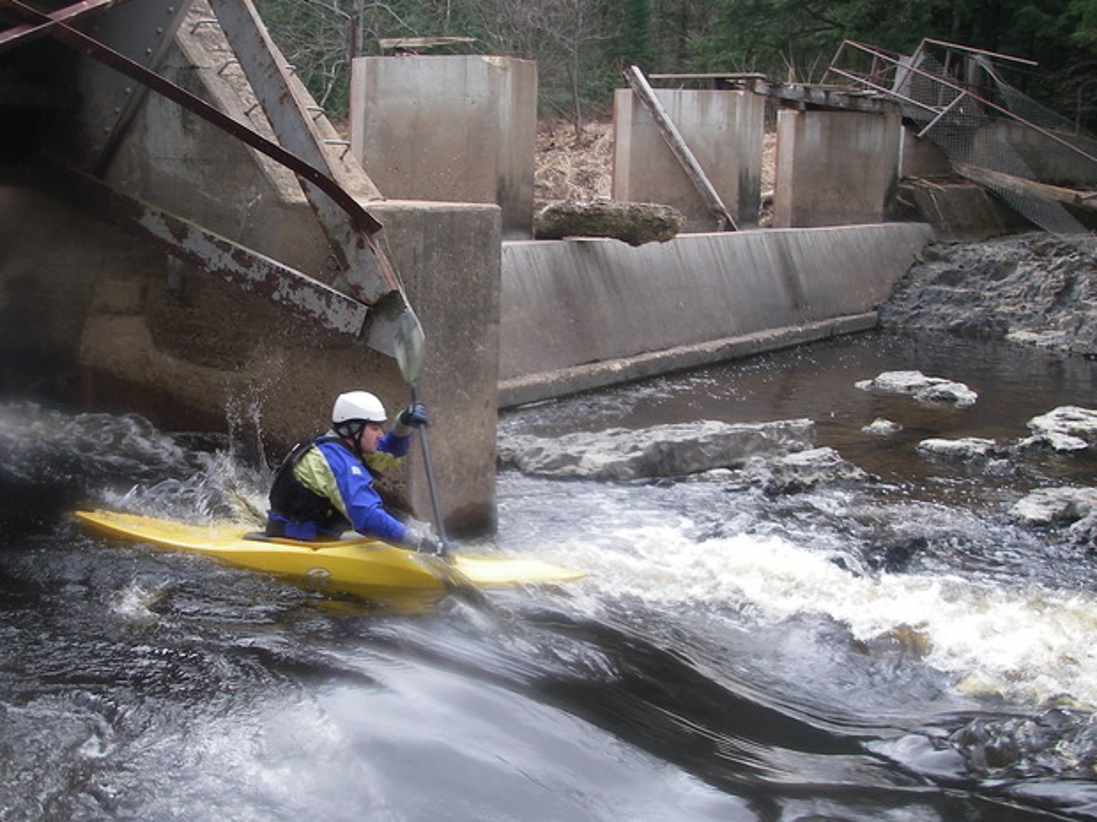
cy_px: 465
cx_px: 403
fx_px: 1553
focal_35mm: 49
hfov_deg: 38.6
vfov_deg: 29.6
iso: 64
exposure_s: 1/200
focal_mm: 6.3
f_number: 3.3
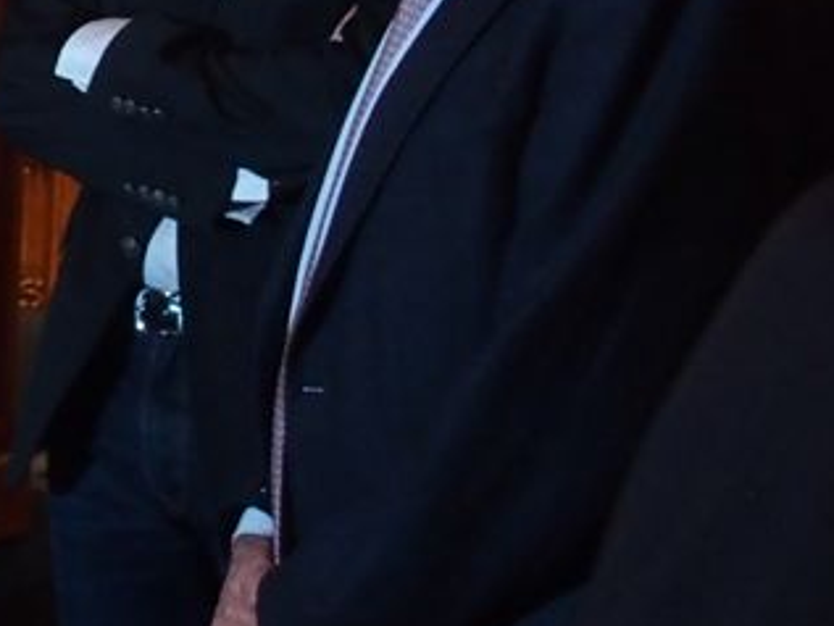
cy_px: 8
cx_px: -539
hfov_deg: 15.6
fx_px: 2724
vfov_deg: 13.0
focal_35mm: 113
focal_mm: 6
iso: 800
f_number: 2.8
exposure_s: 1/20
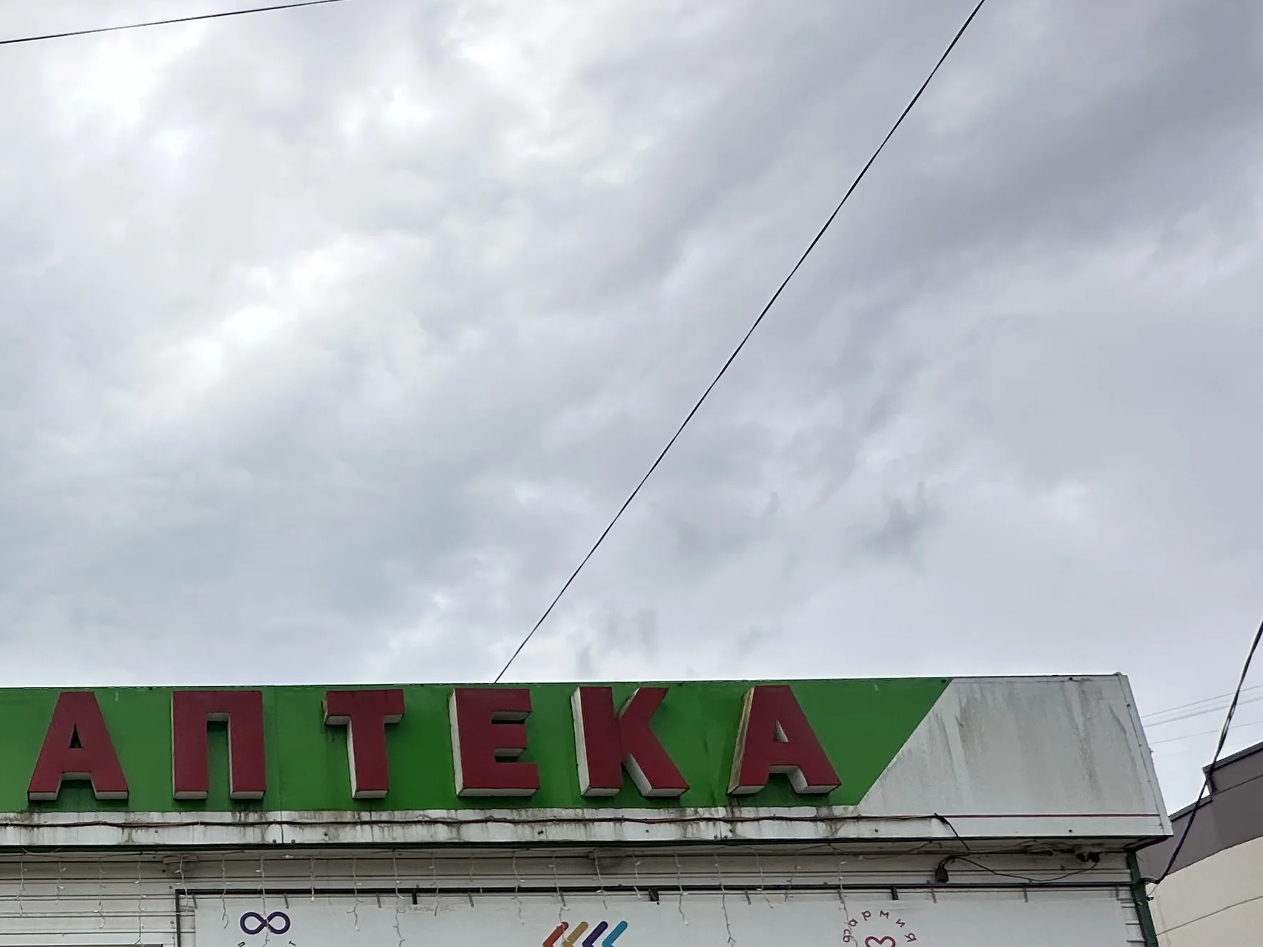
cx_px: 78
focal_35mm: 32
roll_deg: -0.1
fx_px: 1168
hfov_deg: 49.2
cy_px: 925
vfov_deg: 39.5
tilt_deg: +15.2
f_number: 2.2
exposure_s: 1/527
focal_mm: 2.22
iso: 40
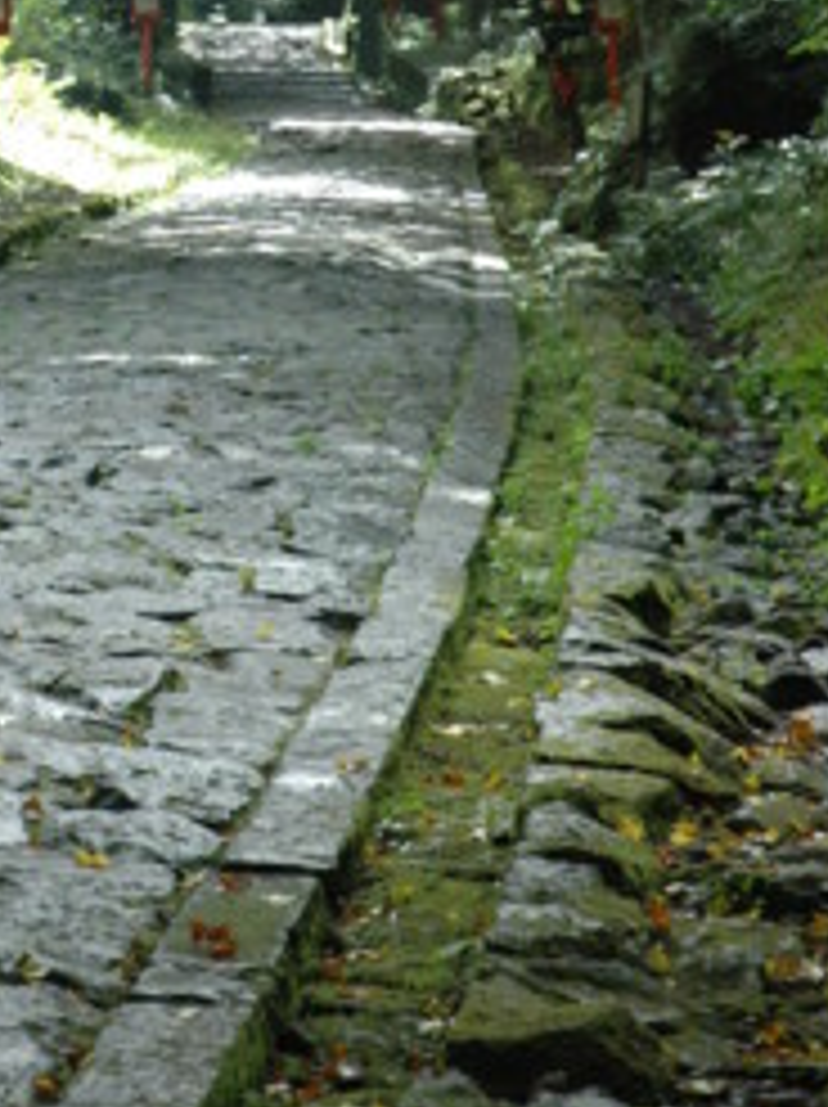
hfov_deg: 8.4
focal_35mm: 176
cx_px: -52
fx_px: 5623
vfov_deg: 11.1
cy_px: -144
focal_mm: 50
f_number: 6.3
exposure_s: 1/125
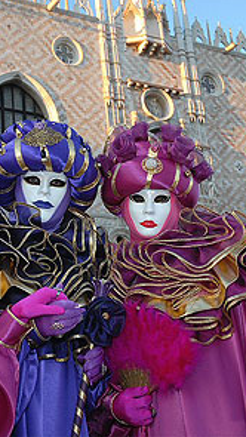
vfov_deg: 32.4
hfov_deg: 18.5
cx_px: 56
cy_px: 216
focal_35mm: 65
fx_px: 751
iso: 200
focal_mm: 27
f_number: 7.1
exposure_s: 1/60
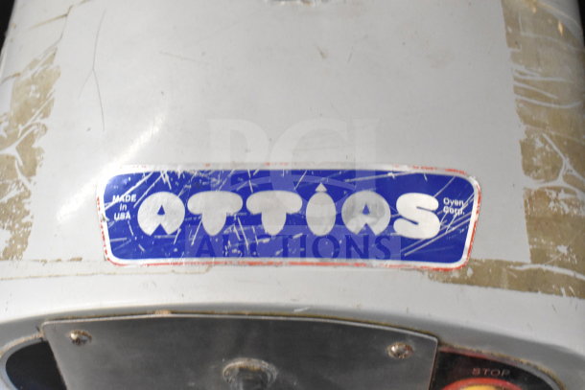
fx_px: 829
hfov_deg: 38.9
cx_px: 292
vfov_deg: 26.5
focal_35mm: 51
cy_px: 195
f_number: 6.3
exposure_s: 1/160
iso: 6400
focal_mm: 34
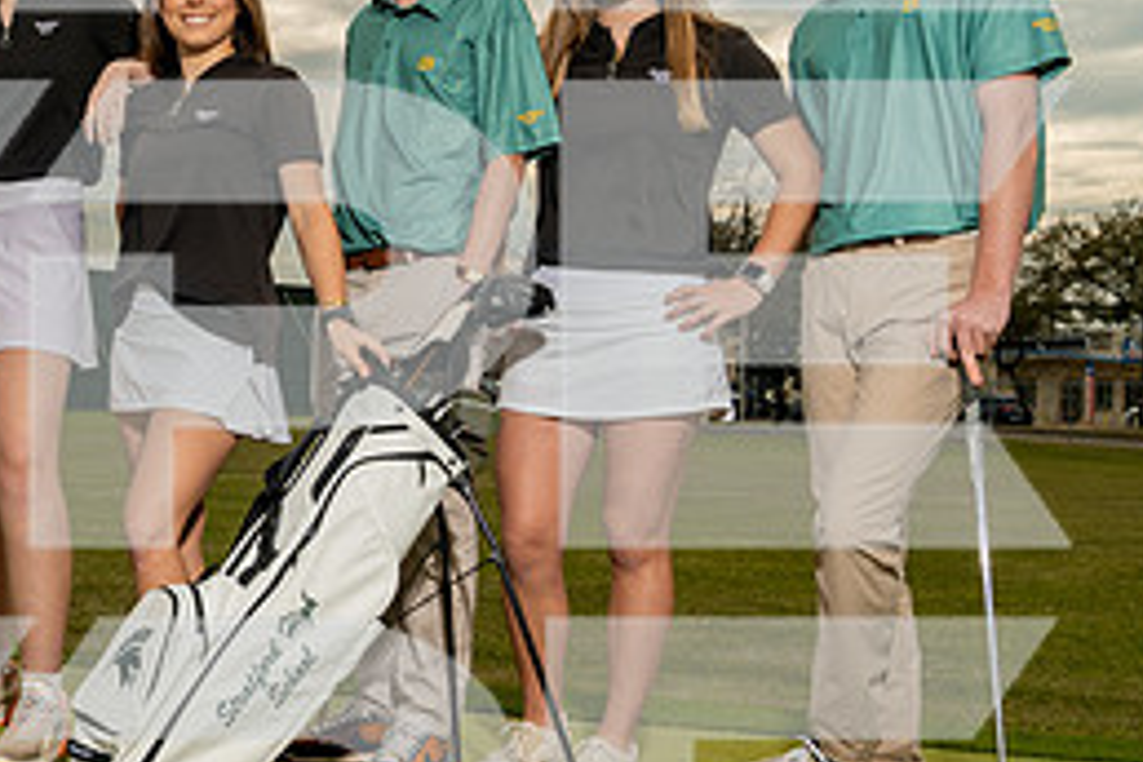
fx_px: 1714
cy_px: 317
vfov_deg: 25.0
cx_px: -58
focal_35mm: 54
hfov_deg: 33.1
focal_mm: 24
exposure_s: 1/250
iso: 250
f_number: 8
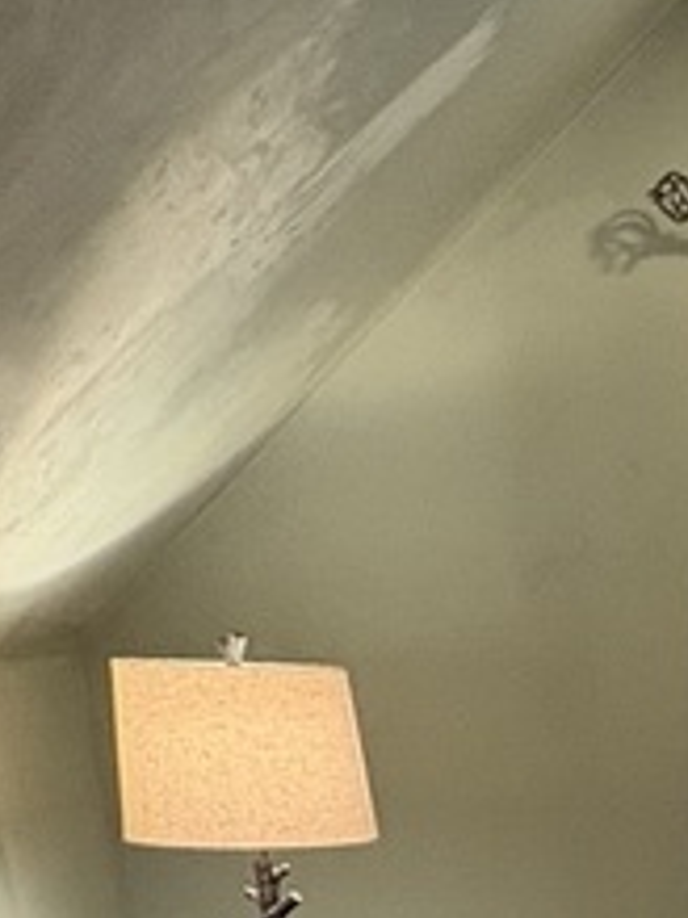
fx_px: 1830
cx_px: 1330
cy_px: 1287
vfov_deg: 23.7
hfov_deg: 16.7
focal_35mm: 69
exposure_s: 1/120
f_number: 2.2
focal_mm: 2.22
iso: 400
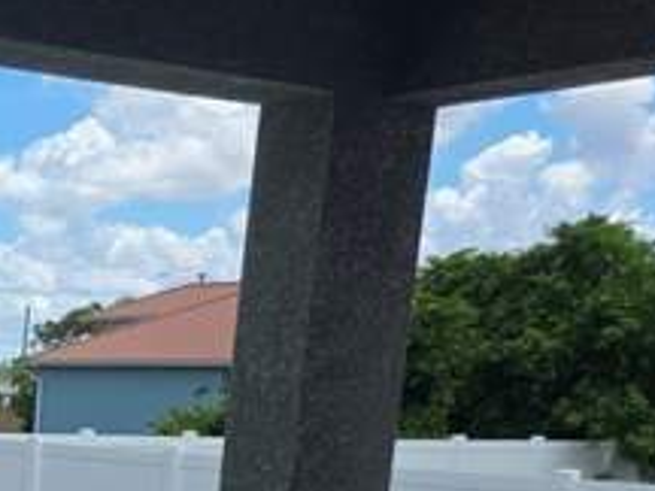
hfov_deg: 18.5
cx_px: -491
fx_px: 1608
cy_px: 652
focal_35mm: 85
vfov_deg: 16.4
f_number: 1.7
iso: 80
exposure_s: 1/4237
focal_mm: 6.25
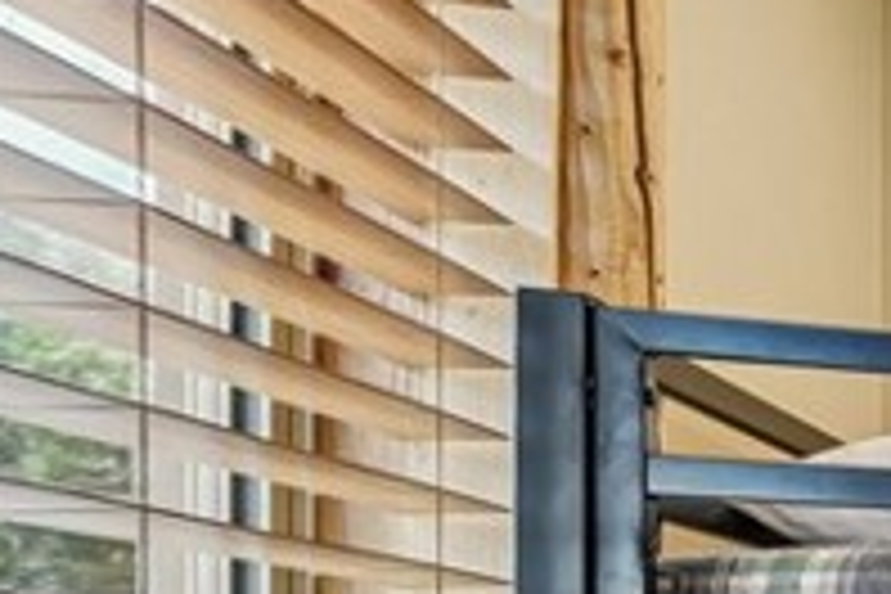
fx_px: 1534
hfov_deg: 13.9
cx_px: 2286
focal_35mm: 62
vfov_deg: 20.1
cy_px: 774
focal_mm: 12
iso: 400
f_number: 8
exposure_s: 1/6
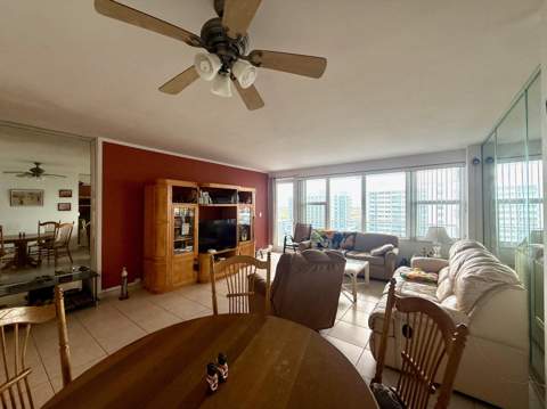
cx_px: 274
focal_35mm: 14
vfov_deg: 85.6
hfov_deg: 102.1
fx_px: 221
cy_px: 204
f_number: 2.2
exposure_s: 1/100
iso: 100
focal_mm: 2.22
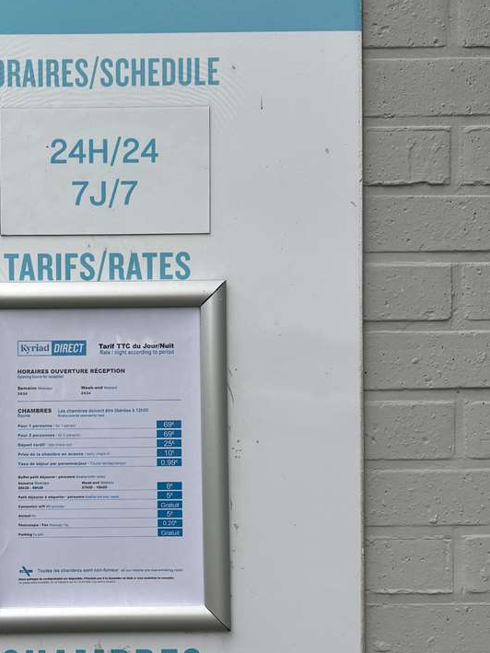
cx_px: 92
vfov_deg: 34.9
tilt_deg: -1.4
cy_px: 362
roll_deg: -0.5
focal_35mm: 55
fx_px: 1038
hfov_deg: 26.0
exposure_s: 1/649
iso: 50
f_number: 1.6
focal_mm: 5.96
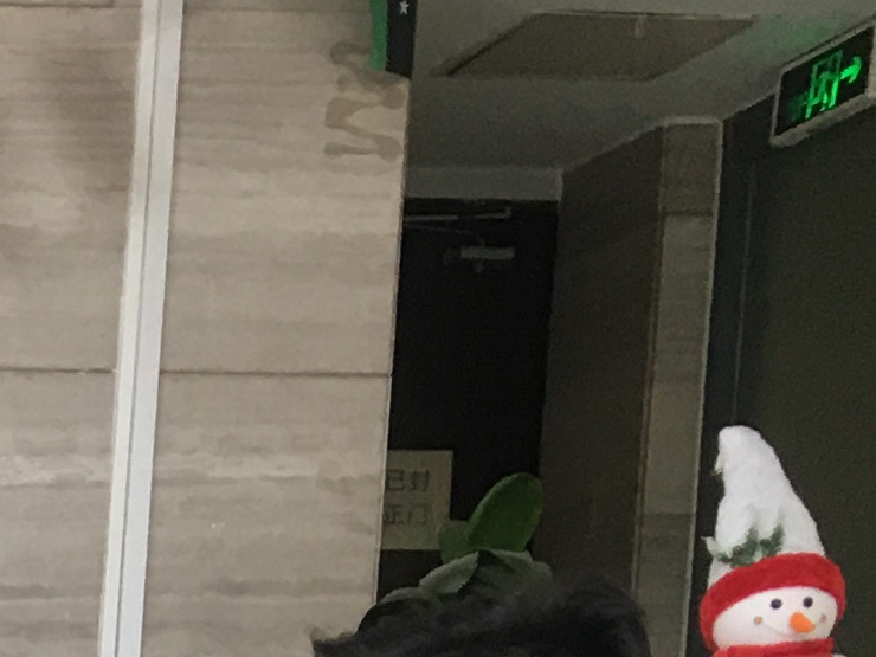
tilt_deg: -6.9
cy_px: 1715
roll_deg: -1.8
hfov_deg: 10.5
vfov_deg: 8.4
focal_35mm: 158
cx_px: -1328
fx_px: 3998
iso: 32
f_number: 2.2
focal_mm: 4.15
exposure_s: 1/17
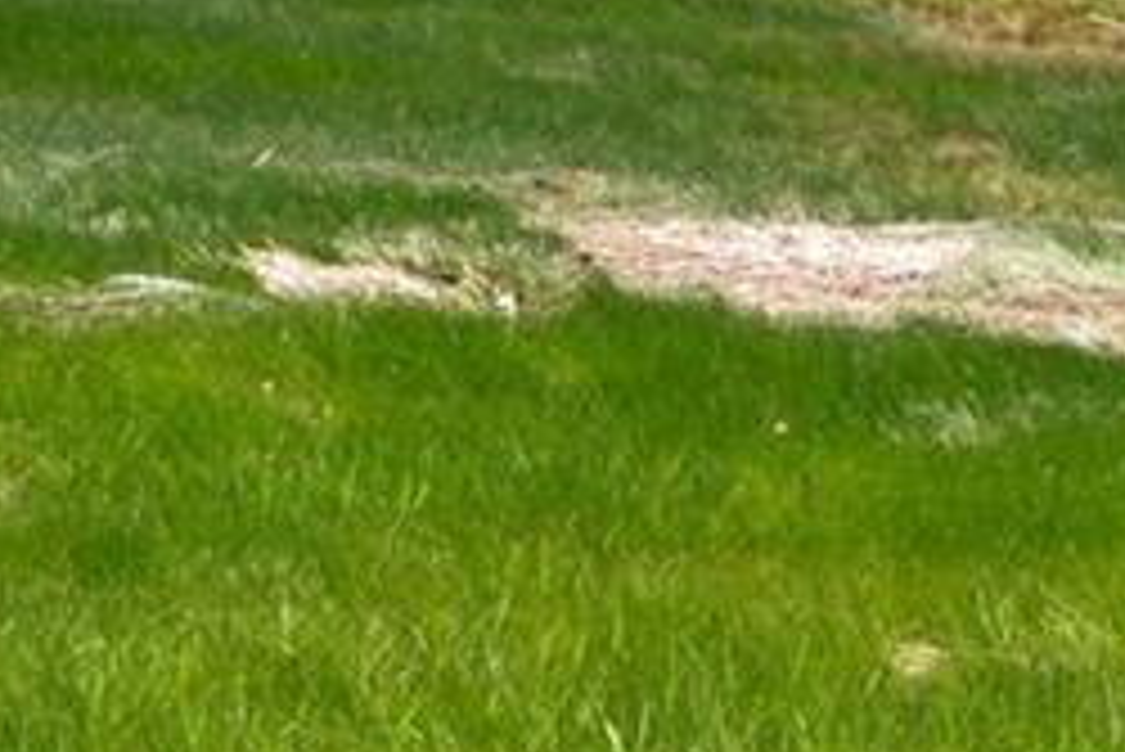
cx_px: -544
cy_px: -315
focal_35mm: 276
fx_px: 8631
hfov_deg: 7.3
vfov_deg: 5.0
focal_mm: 45
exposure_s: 1/250
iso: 400
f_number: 10
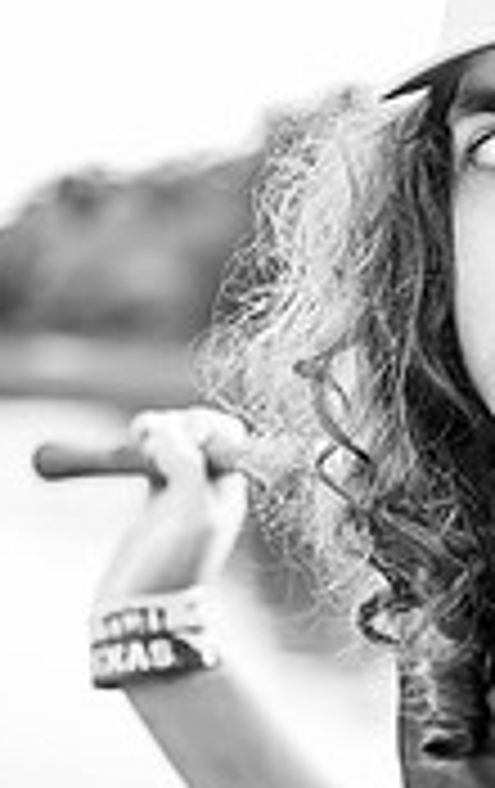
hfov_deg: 10.9
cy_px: 457
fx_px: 2537
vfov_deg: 17.6
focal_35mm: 118
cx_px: 666
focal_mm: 35
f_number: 2
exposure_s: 1/200
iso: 80
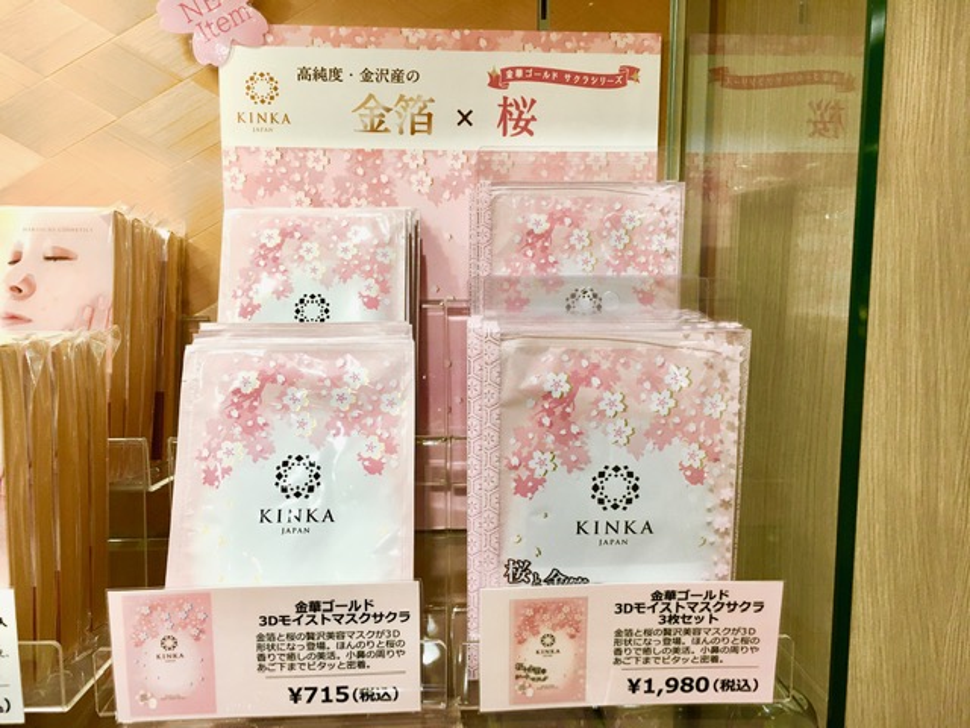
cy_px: 364
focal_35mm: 29
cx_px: 485
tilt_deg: -6.5
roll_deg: -0.4
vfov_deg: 48.2
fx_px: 813
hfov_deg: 61.7
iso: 40
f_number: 2.2
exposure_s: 1/30
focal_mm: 4.15
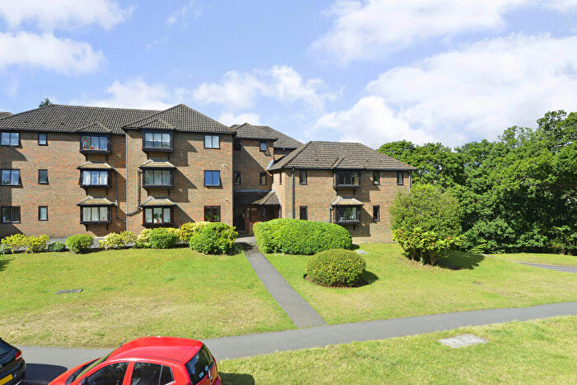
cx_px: 288
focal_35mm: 22
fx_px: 353
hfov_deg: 78.6
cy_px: 192
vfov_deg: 57.2
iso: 400
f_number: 14
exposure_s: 1/125
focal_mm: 22
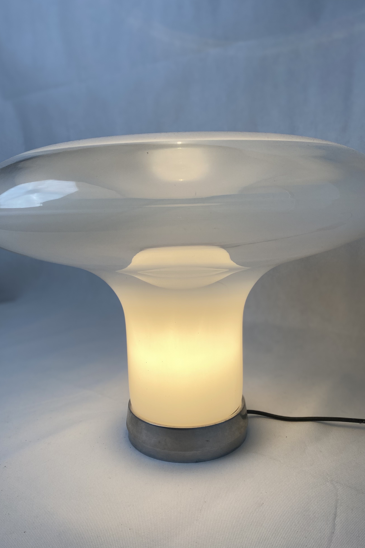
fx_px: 426
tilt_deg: -7.5
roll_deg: +1.7
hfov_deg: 46.4
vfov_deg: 65.5
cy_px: 276
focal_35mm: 28
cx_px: 178
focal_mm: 4.25
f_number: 1.8
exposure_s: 1/100
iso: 50
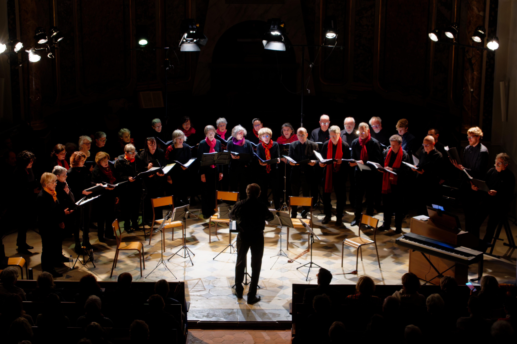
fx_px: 1120
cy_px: 172
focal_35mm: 78
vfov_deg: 17.5
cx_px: 258
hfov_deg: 26.0
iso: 4000
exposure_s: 1/60
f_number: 7.1
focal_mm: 52
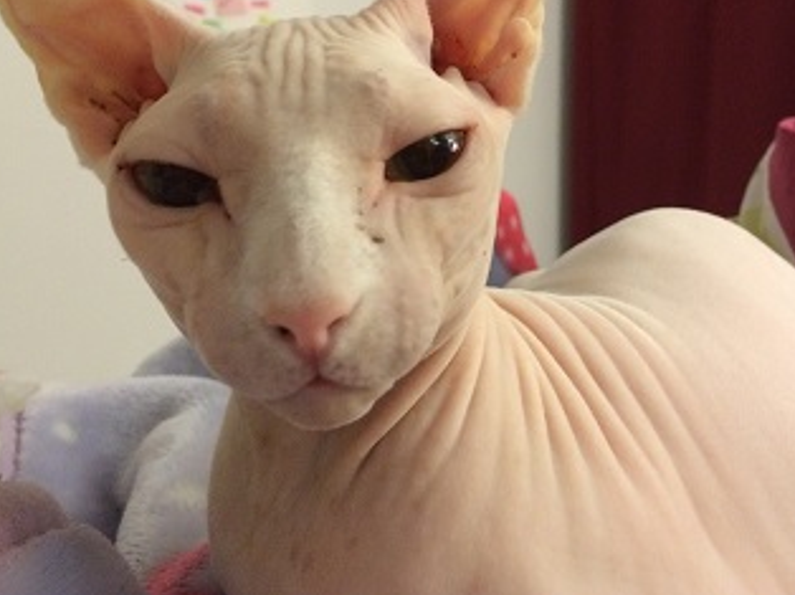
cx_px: 451
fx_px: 849
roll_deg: +0.2
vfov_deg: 38.5
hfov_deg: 50.0
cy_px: 243
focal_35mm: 37
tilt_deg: +3.1
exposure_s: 1/15
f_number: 2.2
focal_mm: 4.15
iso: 320
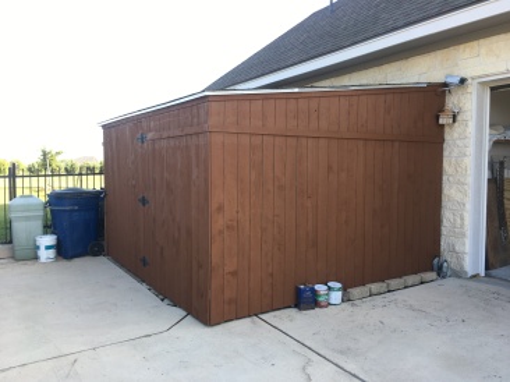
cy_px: 191
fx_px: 427
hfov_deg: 61.7
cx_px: 255
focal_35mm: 29
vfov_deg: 48.2
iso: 25
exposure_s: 1/122
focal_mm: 4.15
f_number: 2.2
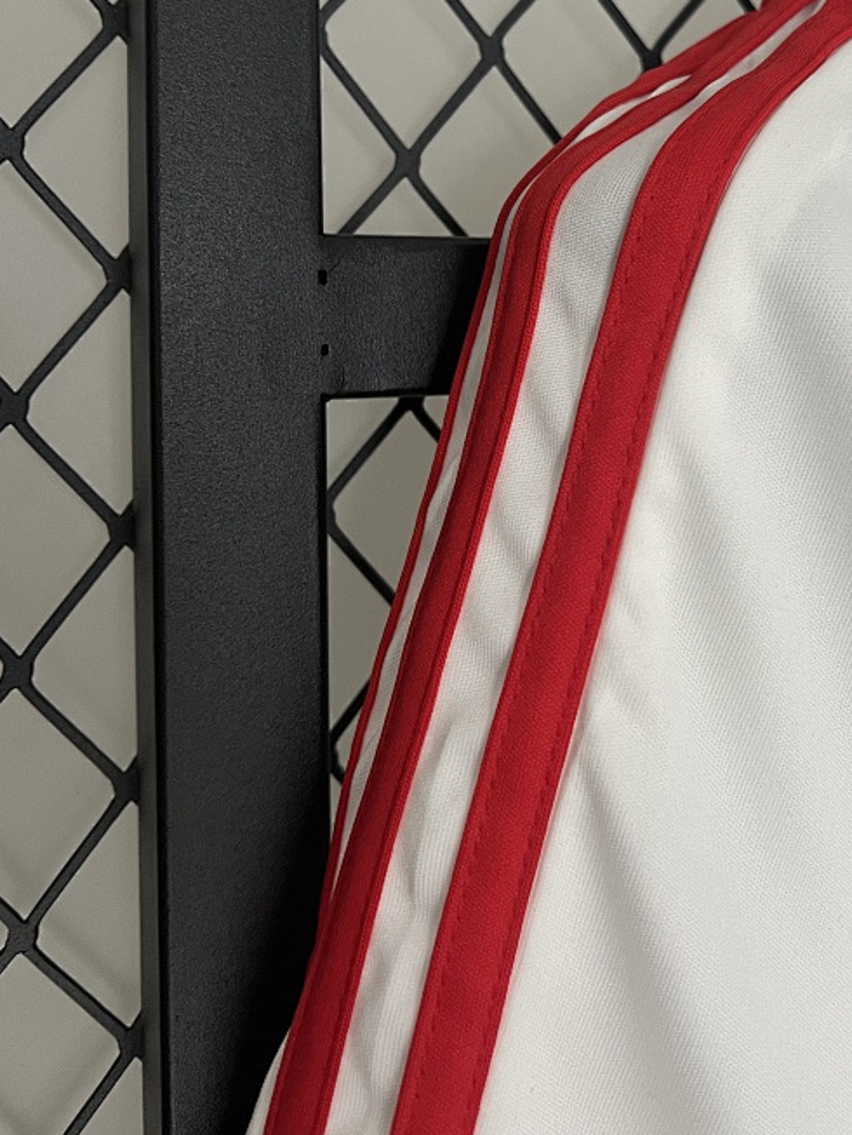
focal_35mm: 43
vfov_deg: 42.9
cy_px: 337
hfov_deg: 32.6
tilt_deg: +0.6
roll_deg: +0.6
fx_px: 1411
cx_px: 689
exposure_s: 1/50
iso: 125
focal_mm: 5.7
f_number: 1.5
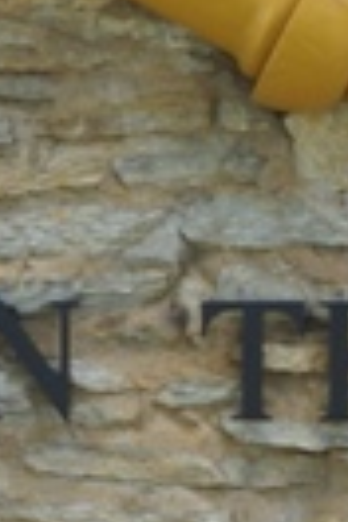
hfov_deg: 2.1
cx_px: 24
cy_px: 609
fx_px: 9555
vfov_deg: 3.1
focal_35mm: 659
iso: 100
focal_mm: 50
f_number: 5
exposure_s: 1/125
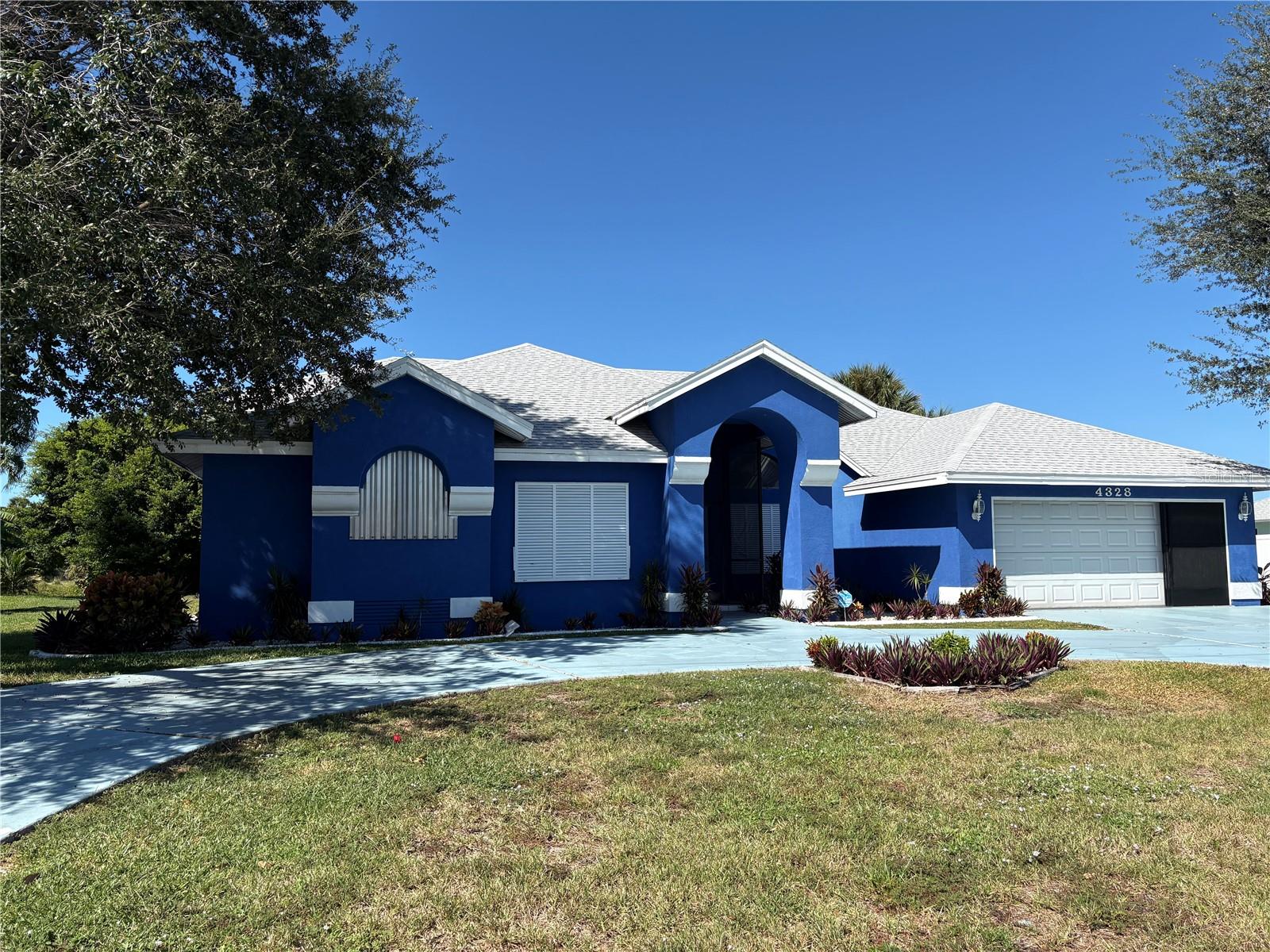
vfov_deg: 53.1
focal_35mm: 26
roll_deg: +1.0
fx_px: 954
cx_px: 635
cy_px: 476
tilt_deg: +4.3
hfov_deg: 67.3
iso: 50
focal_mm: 5.96
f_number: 1.6
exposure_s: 1/3448
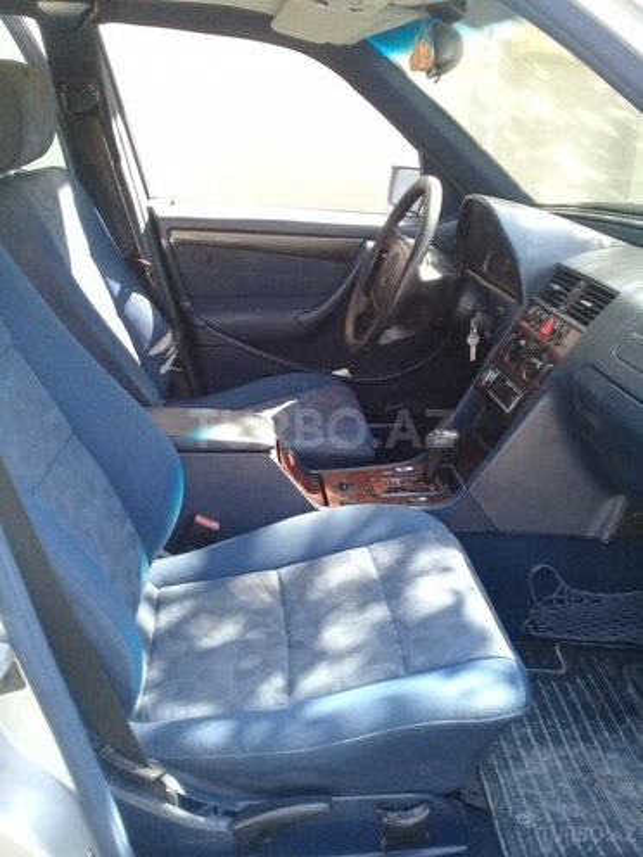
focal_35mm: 31
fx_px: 768
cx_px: 322
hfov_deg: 45.4
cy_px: 428
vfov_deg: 58.4
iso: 100
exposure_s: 1/100
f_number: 2.2
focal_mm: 3.3
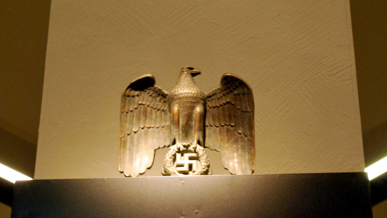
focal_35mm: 88
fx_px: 898
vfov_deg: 13.8
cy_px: 116
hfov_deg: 24.3
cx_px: 194
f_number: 5.6
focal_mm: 55
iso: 1600
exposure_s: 1/15
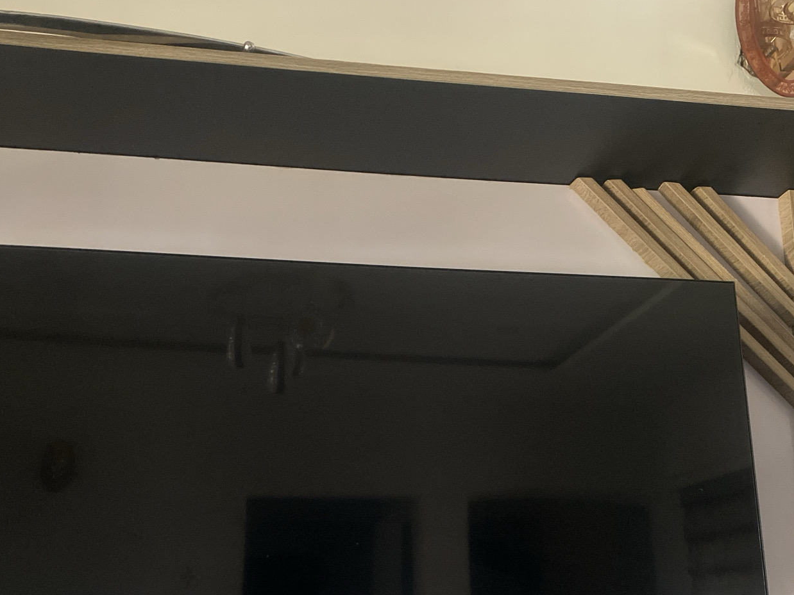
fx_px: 964
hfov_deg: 44.8
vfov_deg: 33.8
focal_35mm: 42
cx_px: 380
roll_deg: +0.2
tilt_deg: +16.8
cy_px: 430
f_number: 1.8
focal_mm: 4.25
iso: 1000
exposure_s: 1/30
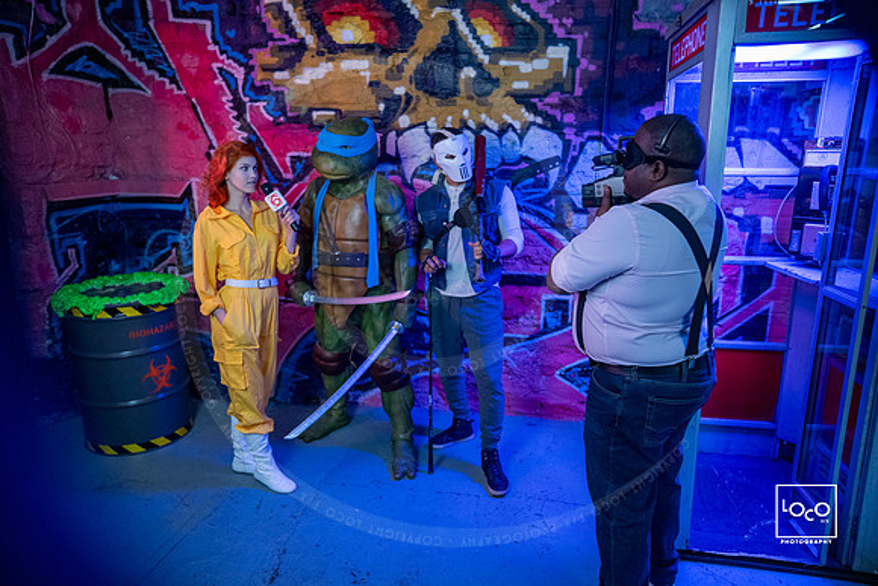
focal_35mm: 24
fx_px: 585
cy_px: 293
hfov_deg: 73.7
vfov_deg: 53.2
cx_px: 439
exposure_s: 1/250
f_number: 2
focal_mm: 24
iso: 3200
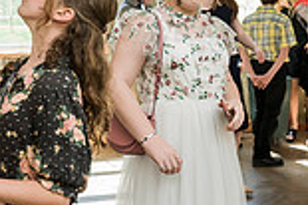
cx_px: 137
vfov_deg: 15.2
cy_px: 102
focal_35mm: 90
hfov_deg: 22.6
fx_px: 769
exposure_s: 1/125
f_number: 5
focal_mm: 24
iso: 1250
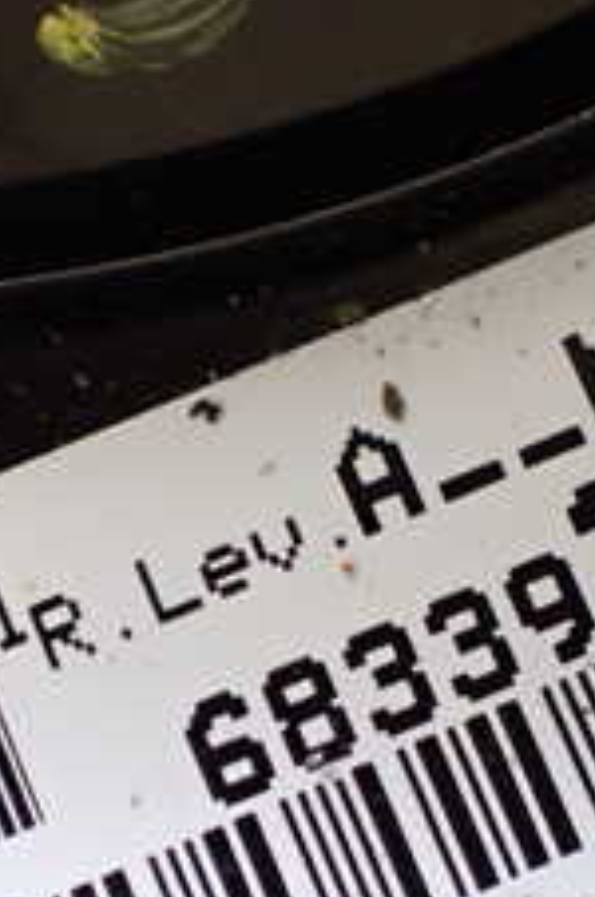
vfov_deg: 24.3
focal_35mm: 83
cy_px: 639
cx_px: 210
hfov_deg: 16.4
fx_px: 2064
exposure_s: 1/100
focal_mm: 5.4
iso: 800
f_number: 2.3
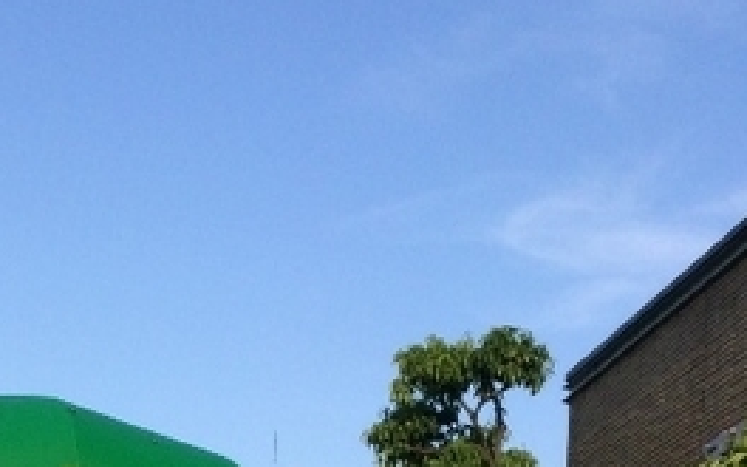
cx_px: -17
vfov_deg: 12.0
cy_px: 1030
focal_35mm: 93
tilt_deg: -2.6
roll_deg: -1.6
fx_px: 1893
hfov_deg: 21.5
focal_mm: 4.15
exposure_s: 1/1080
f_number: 2.2
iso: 32
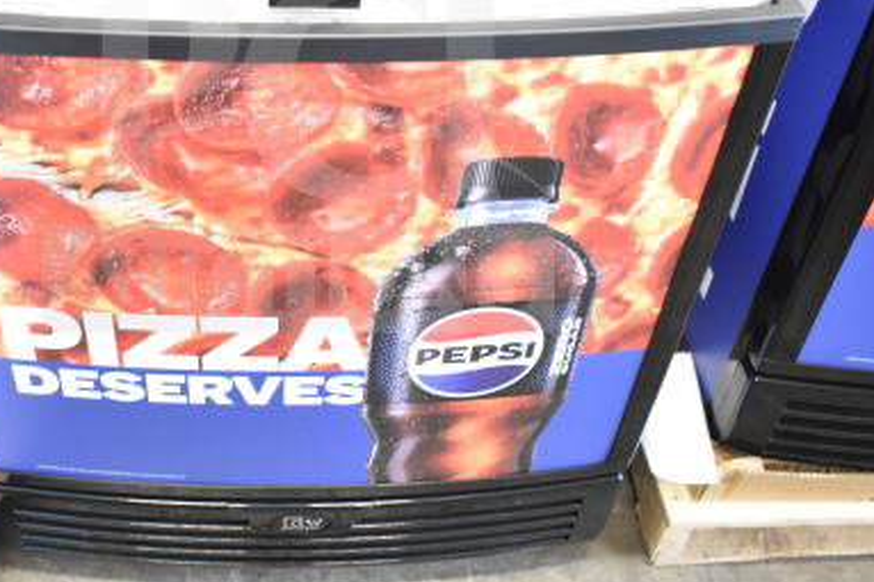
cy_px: 152
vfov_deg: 30.7
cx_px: 297
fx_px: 1043
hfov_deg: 44.8
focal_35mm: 43
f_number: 3.5
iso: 2500
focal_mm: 18
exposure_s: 1/30
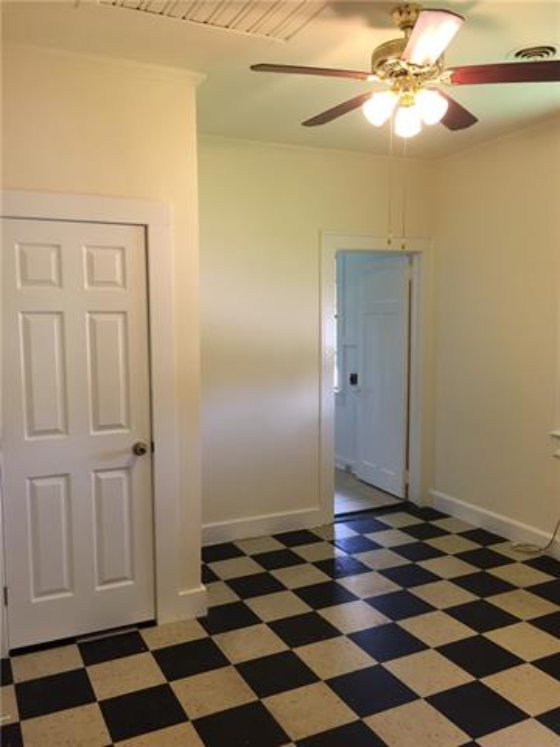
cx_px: 280
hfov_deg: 48.2
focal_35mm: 29
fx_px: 626
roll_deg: -0.3
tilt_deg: -4.9
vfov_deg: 61.7
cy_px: 374
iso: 40
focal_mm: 4.15
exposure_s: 1/30
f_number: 2.2
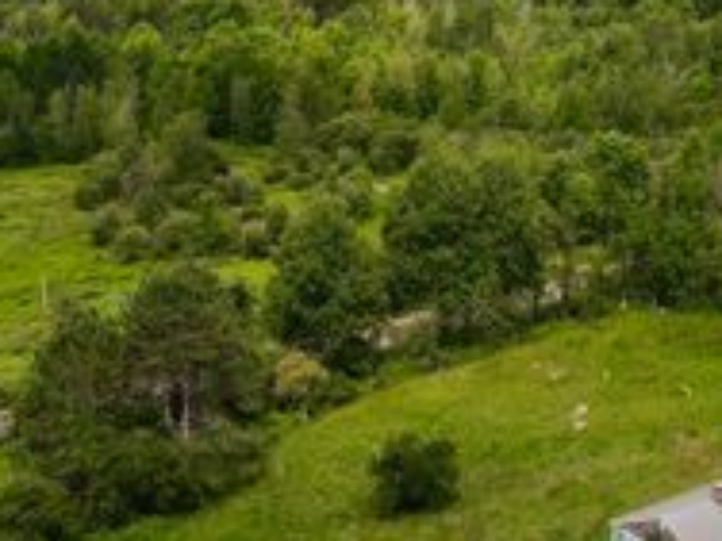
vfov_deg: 22.9
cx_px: 380
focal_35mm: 64
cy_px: 343
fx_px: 1335
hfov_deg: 30.3
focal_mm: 4.5
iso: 100
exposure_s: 1/800
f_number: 2.8
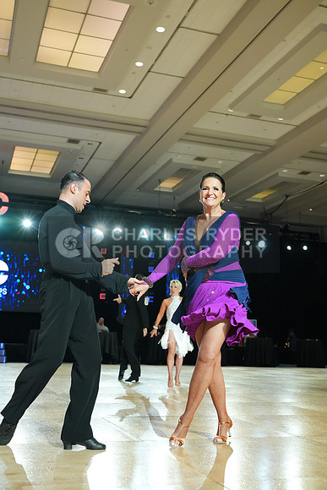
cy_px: 245
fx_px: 531
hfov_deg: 34.2
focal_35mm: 39
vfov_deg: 49.5
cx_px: 164
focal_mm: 39
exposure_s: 1/500
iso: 4000
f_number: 4
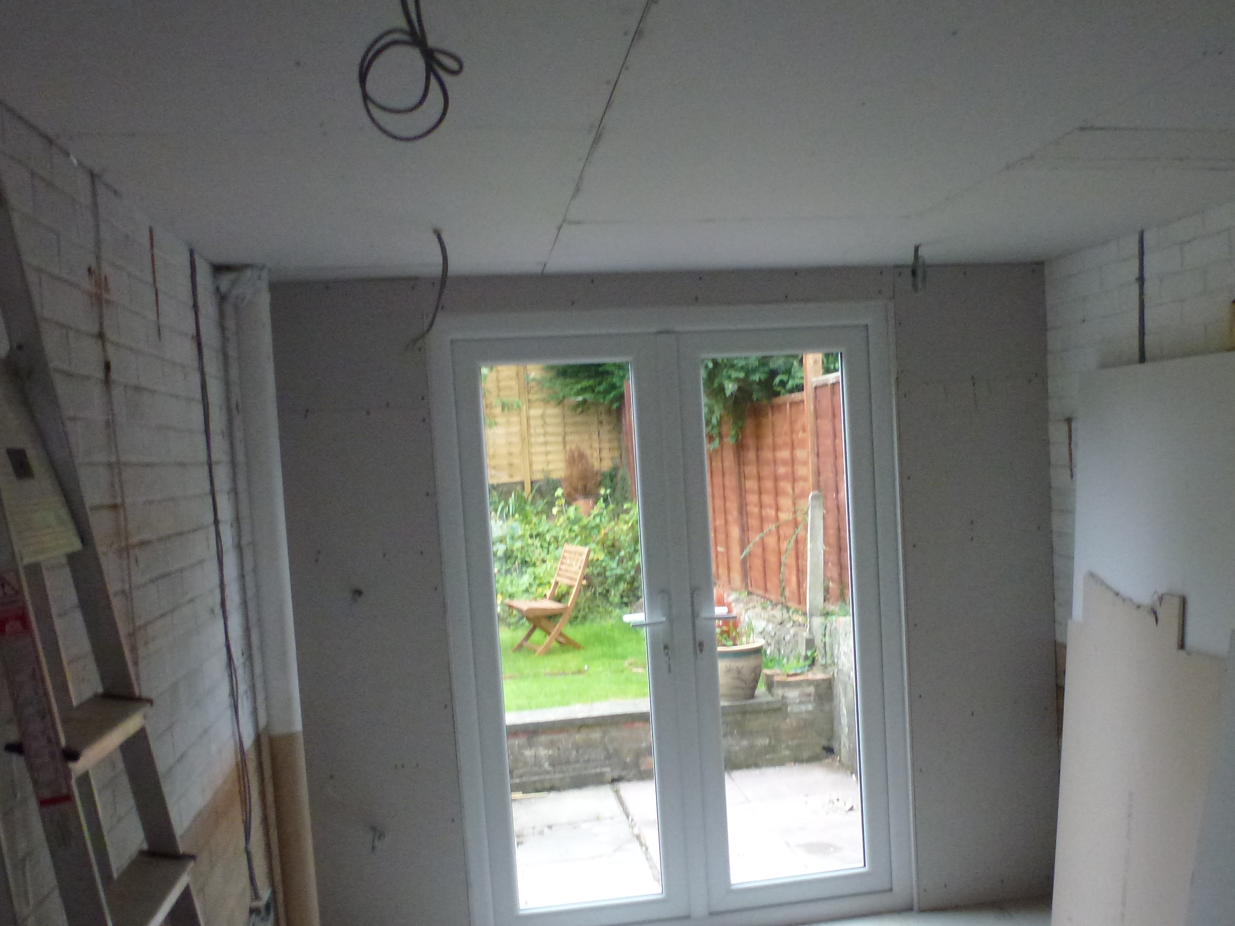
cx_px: 738
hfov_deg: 52.3
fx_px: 1249
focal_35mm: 35
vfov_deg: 40.4
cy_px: 592
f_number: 3.3
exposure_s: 1/60
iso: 400
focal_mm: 4.3
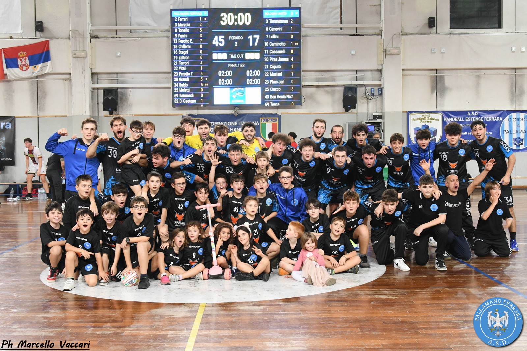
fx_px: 673
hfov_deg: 42.7
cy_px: 176
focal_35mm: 46
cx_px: 264
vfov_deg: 29.2
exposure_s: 1/80
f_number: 6.3
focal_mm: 31
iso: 3200
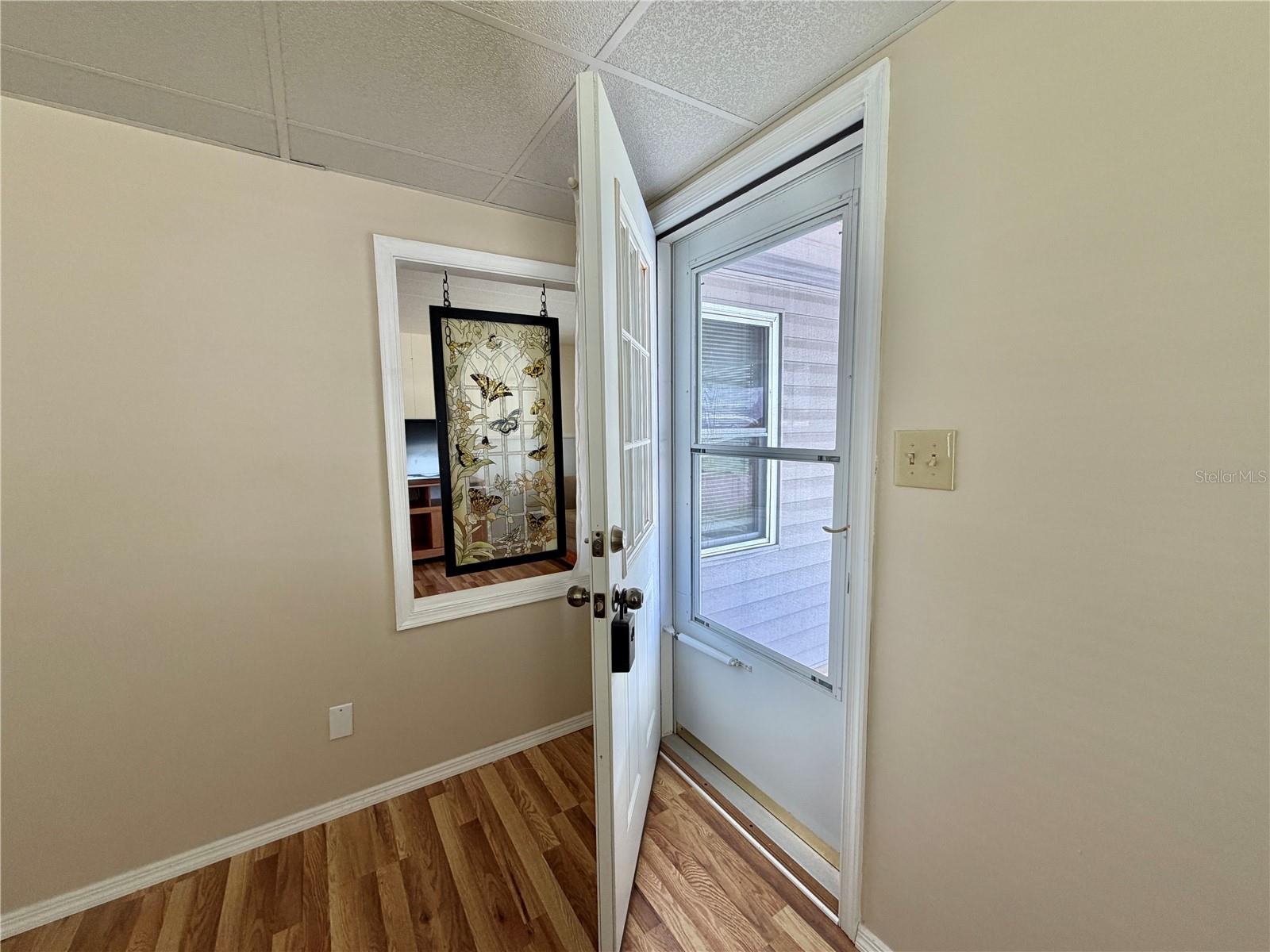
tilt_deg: -4.7
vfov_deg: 85.7
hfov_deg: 102.1
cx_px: 635
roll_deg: +0.9
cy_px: 476
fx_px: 514
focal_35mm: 14
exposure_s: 1/121
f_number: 2.2
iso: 160
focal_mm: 2.22
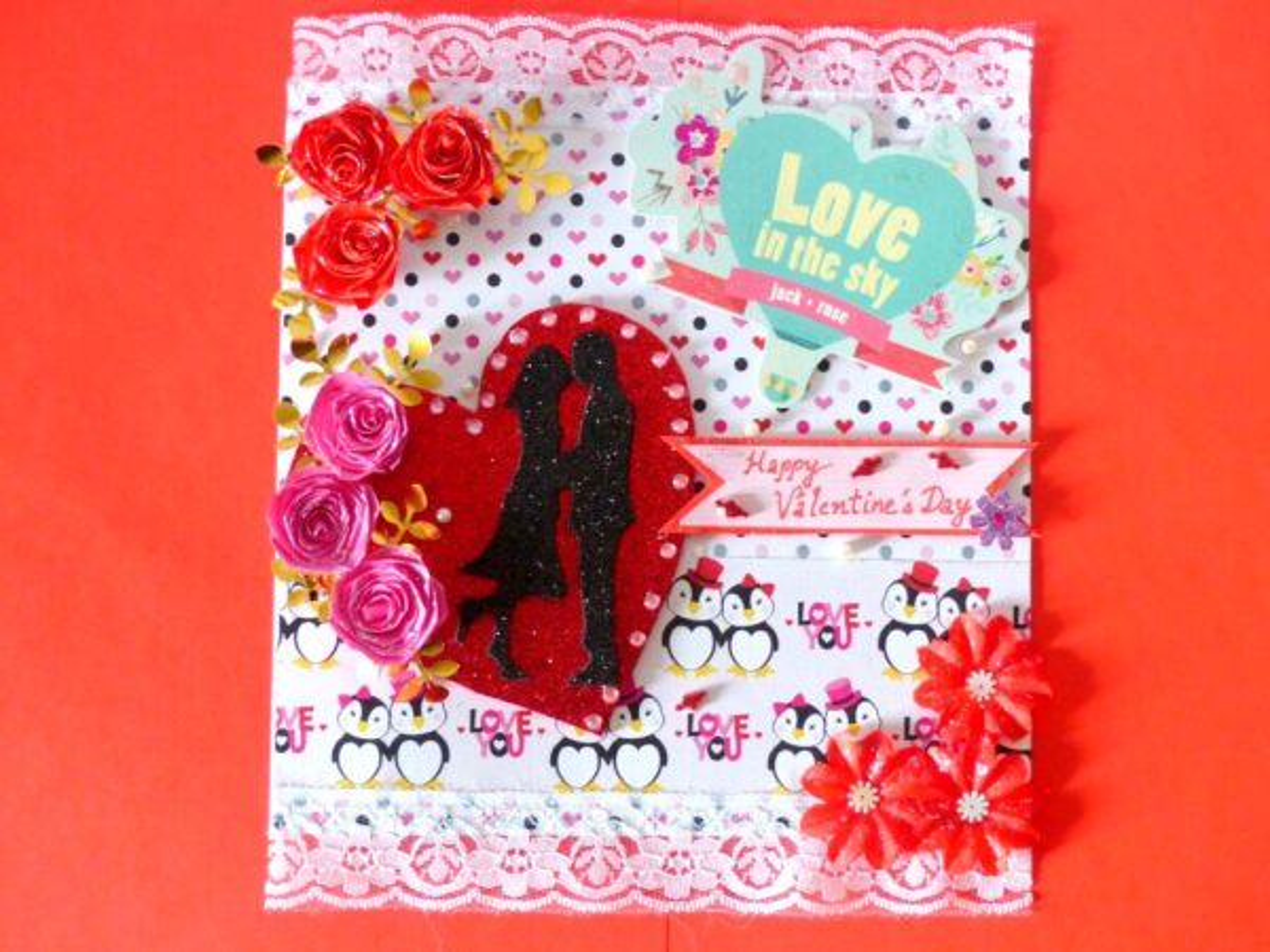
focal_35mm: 59
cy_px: 476
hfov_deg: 32.7
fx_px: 2165
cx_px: 635
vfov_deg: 24.8
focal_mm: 10.5
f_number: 2.8
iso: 400
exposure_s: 1/60
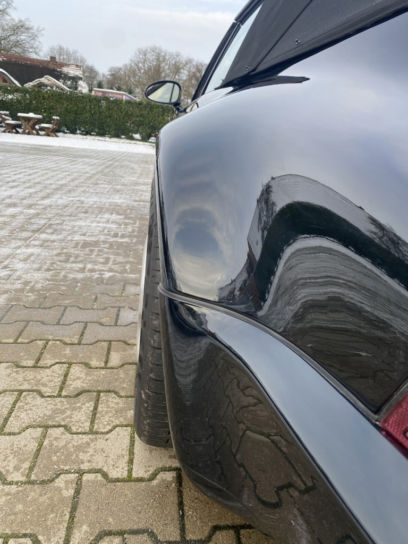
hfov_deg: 53.1
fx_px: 409
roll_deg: -6.4
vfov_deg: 67.3
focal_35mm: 26
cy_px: 272
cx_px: 204
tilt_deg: -15.5
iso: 32
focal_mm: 4.25
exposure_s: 1/308
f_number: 1.8
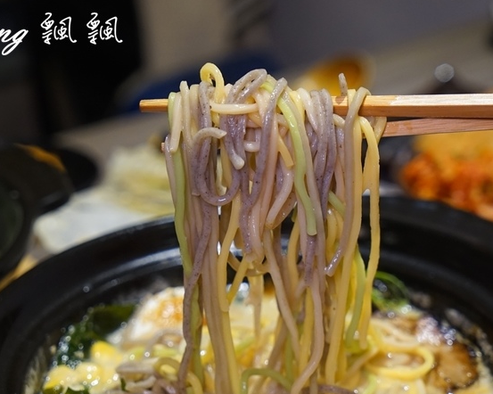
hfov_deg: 25.1
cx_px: 266
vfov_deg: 20.1
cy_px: 231
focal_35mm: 76
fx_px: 1109
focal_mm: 56
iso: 1250
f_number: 5
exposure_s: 1/60
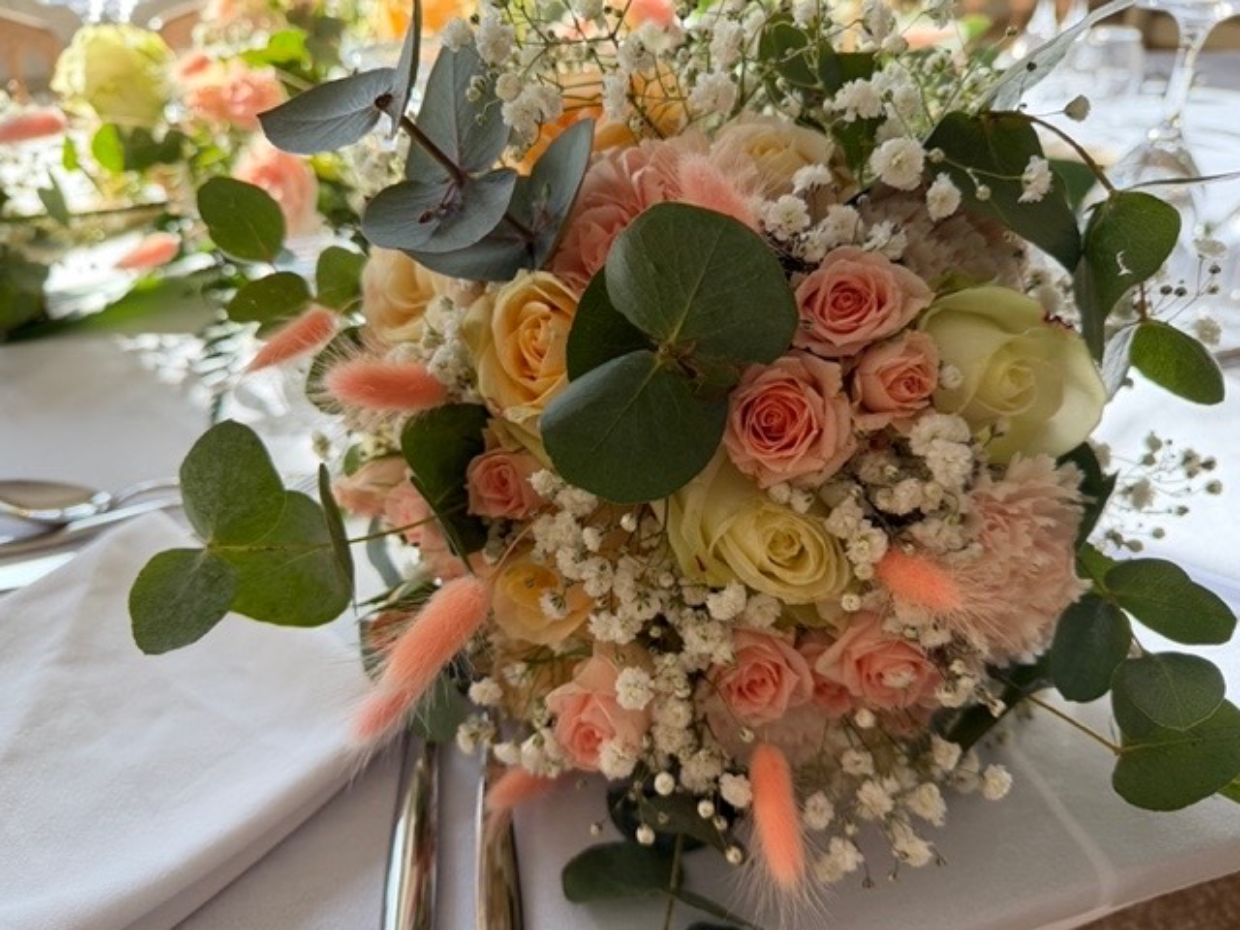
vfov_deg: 56.8
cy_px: 465
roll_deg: +1.4
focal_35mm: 24
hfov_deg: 71.6
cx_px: 620
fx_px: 860
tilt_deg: -33.3
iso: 100
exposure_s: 1/607
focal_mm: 6.76
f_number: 1.78
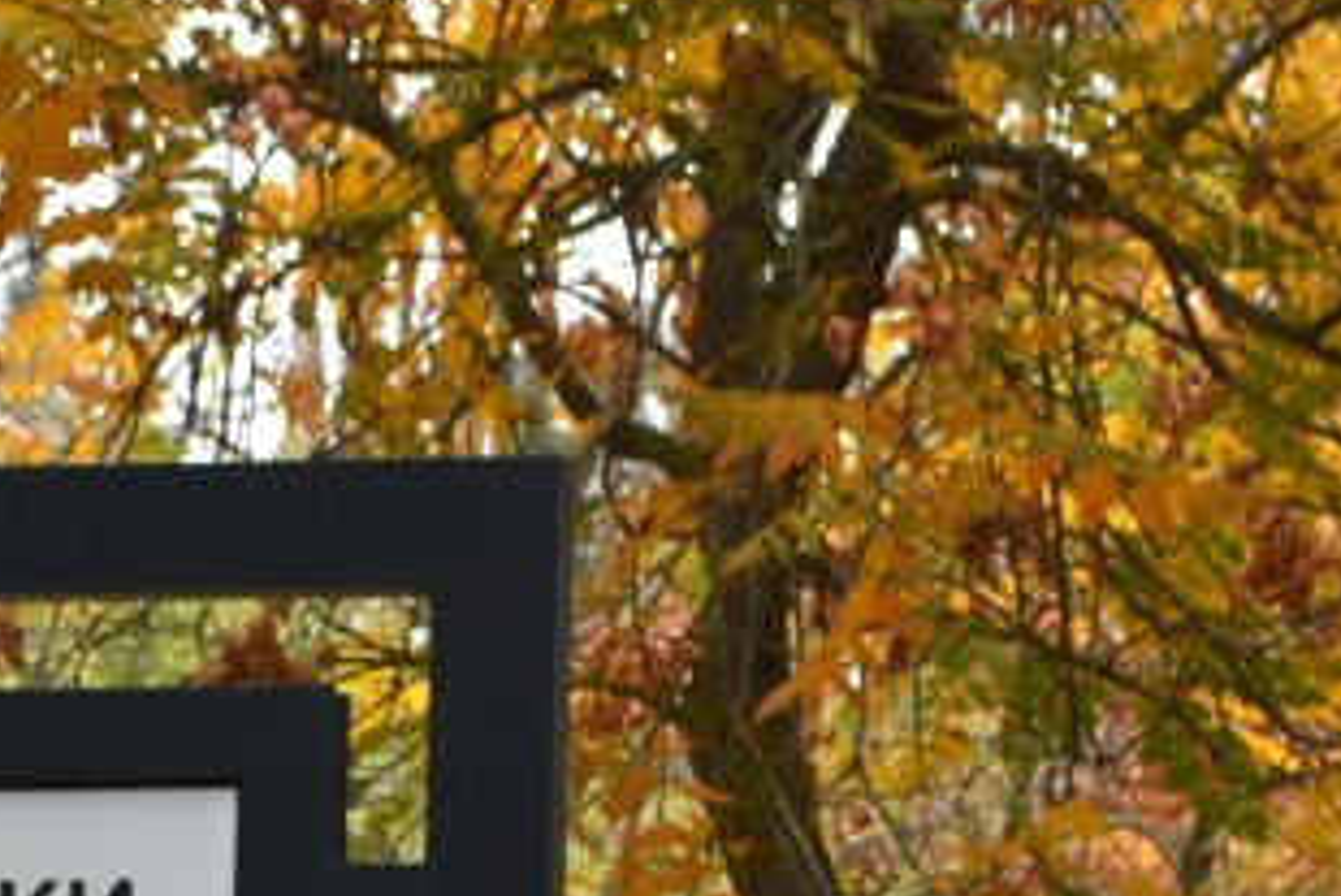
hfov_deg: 11.5
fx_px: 6633
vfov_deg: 7.5
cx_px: 725
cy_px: 1459
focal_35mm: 178
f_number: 6.3
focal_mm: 32
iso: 400
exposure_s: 1/160
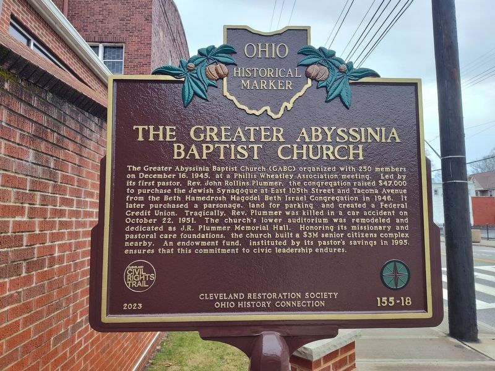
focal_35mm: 23
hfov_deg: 73.9
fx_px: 329
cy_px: 186
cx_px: 248
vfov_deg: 58.9
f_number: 1.8
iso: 100
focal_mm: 5.56
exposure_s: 1/324
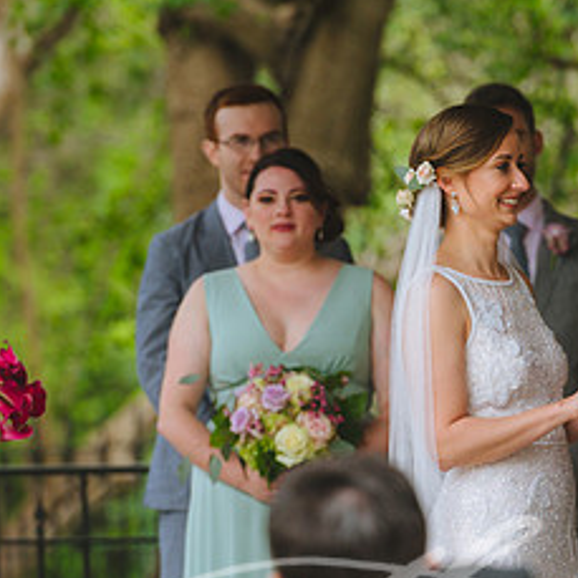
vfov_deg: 4.1
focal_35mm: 431
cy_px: 374
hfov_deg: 4.1
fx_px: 8142
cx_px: 396
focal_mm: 200
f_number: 2.8
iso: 400
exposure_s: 1/500
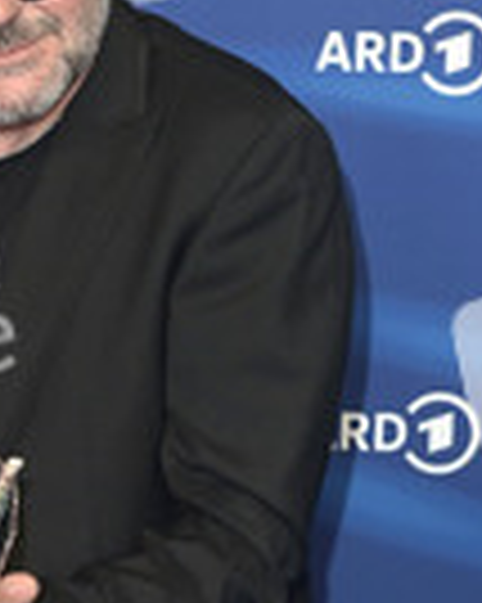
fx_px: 3106
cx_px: -86
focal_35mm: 174
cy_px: 572
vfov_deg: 11.0
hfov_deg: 8.8
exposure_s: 1/250
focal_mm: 62
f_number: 5.6
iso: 1000
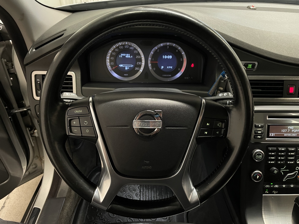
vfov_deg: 53.1
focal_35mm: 26
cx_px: 150
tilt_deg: -35.0
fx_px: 225
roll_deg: -0.7
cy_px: 112
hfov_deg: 67.3
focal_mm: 4.2
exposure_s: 1/33
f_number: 1.6
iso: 400
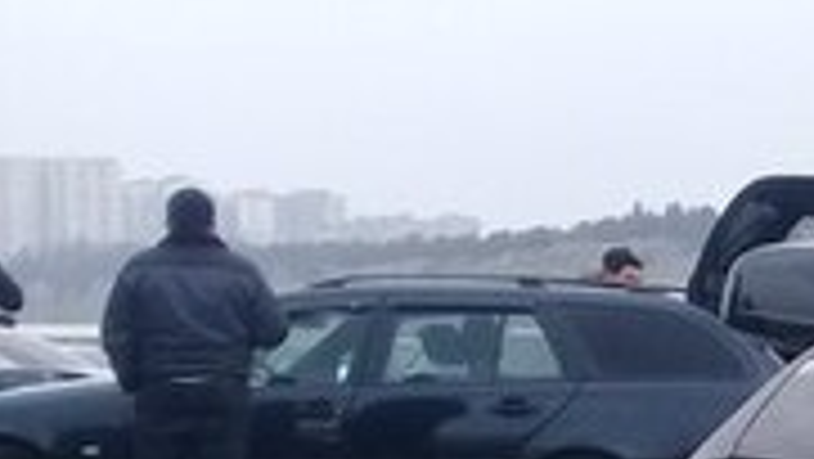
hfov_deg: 15.1
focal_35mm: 123
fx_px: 2656
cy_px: 646
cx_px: 1475
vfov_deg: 9.6
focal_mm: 3.3
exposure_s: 1/198
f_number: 2.2
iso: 50
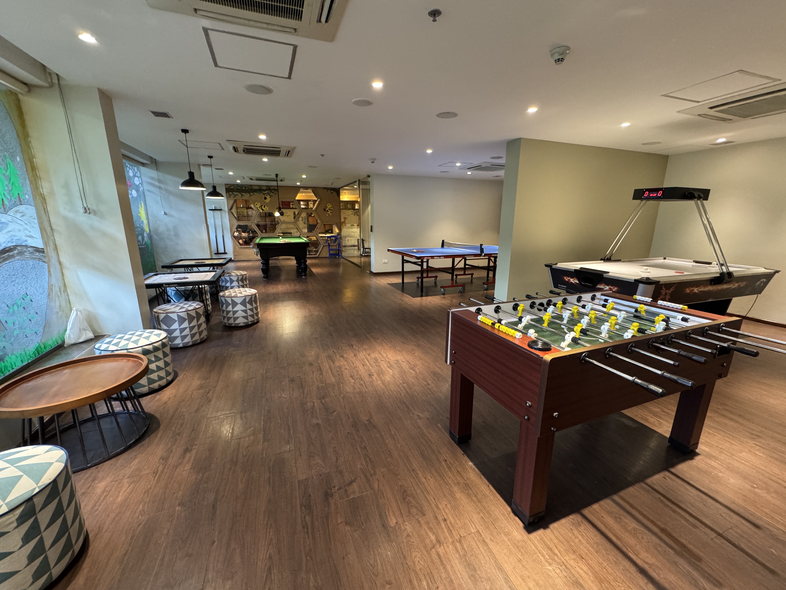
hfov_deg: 102.1
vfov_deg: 85.7
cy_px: 295
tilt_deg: -13.8
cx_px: 393
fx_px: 318
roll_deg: -0.2
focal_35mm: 14
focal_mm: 2.22
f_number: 2.2
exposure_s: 1/50
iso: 640
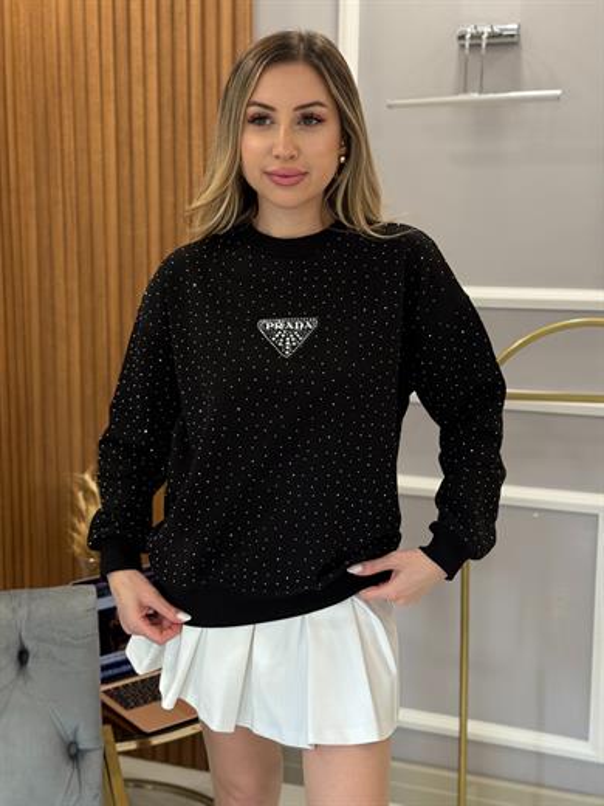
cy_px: 403
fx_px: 1117
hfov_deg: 30.3
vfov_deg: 39.7
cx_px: 302
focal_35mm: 48
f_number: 1.78
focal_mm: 6.76
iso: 160
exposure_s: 1/114
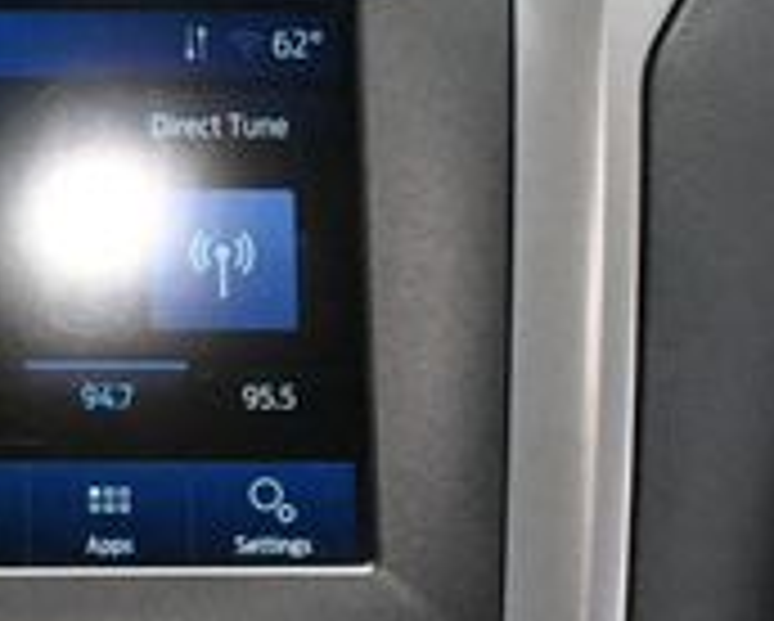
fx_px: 4925
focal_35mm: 215
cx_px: -148
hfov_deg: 8.9
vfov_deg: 7.2
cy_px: 396
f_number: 5.6
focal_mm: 41
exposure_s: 1/50
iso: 12800
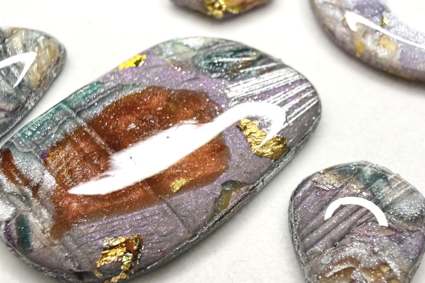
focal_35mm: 39
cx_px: 145
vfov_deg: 34.2
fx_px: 460
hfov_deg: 48.8
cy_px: 130
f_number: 2.2
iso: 125
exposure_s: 1/120
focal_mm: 2.22
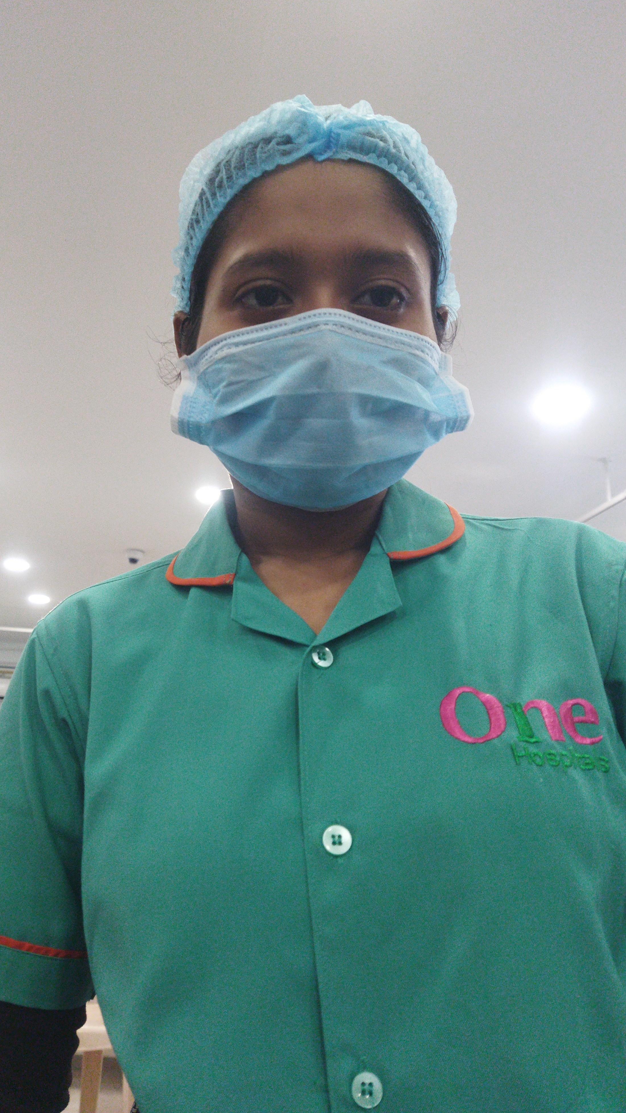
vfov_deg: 64.3
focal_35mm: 30
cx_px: 235
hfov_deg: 38.7
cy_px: 549
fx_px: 885
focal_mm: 4.71
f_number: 1.79
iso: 369
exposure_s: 1/50
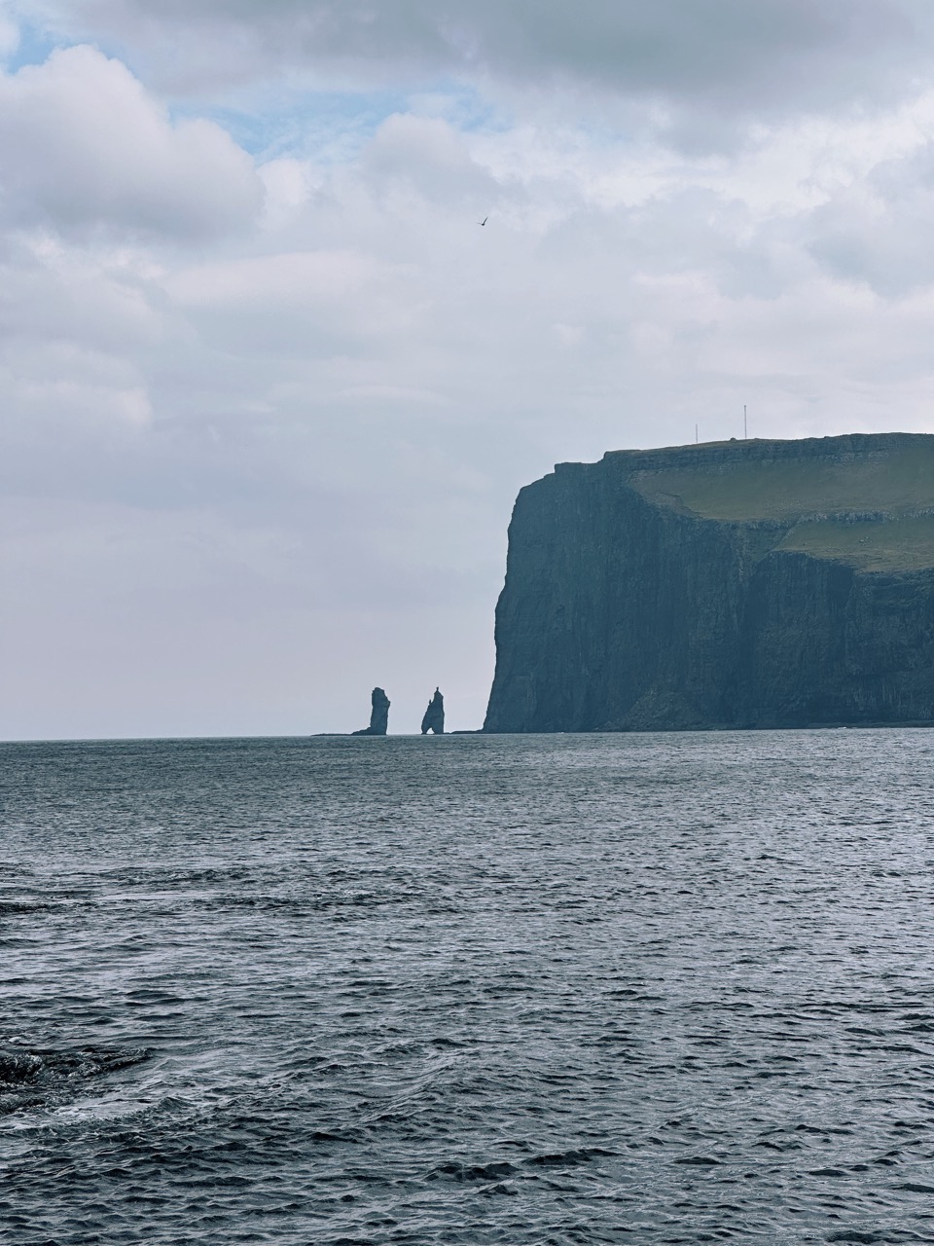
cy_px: 623
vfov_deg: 25.3
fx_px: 2770
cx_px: 467
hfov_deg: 19.1
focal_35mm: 77
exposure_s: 1/867
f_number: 2.8
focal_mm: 9
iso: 32
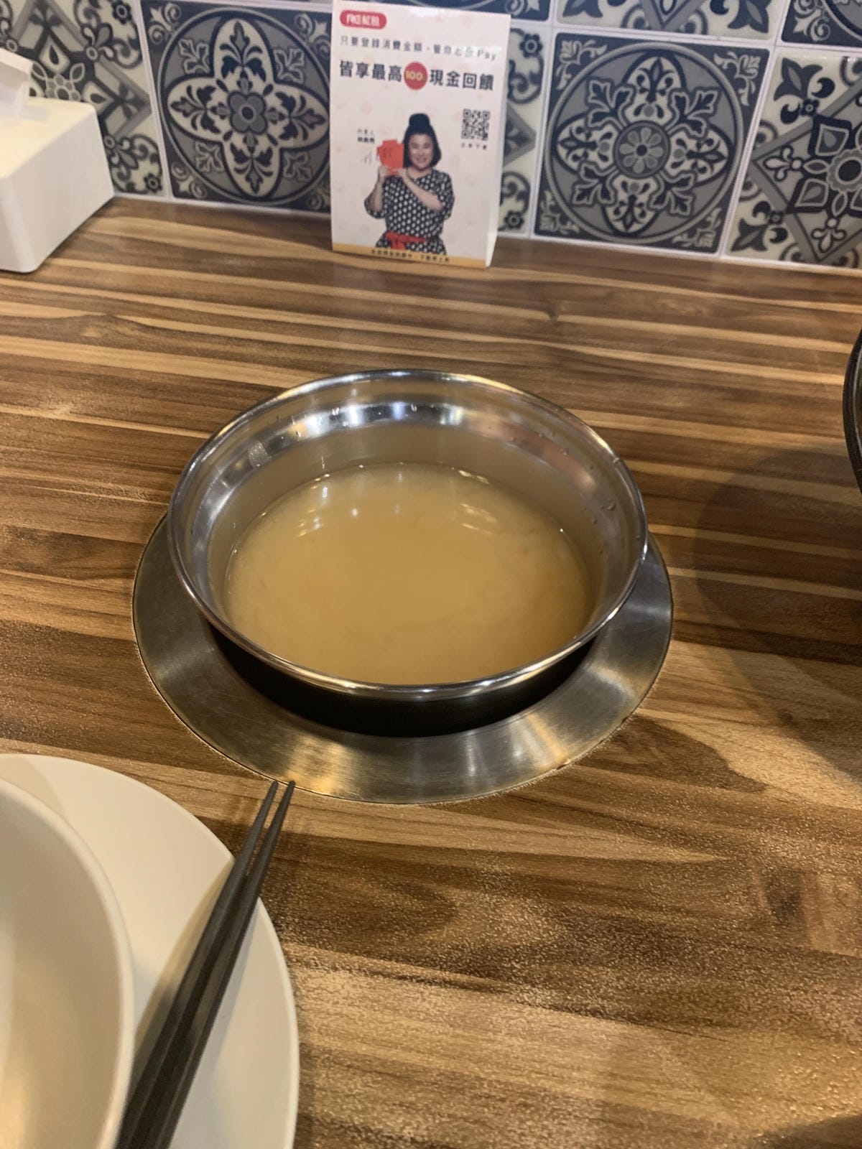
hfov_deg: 53.1
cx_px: 431
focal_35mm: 26
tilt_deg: -45.2
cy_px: 574
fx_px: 863
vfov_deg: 67.3
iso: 250
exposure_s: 1/33
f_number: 1.8
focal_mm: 4.25
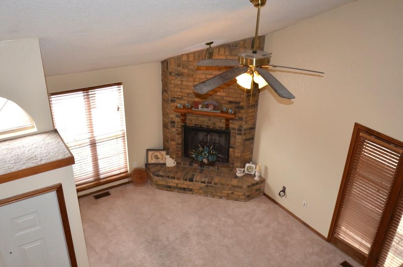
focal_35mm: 32
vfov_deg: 41.5
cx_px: 202
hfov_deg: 59.6
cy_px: 134
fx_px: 352
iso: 400
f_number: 4.5
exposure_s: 1/100
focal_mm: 21
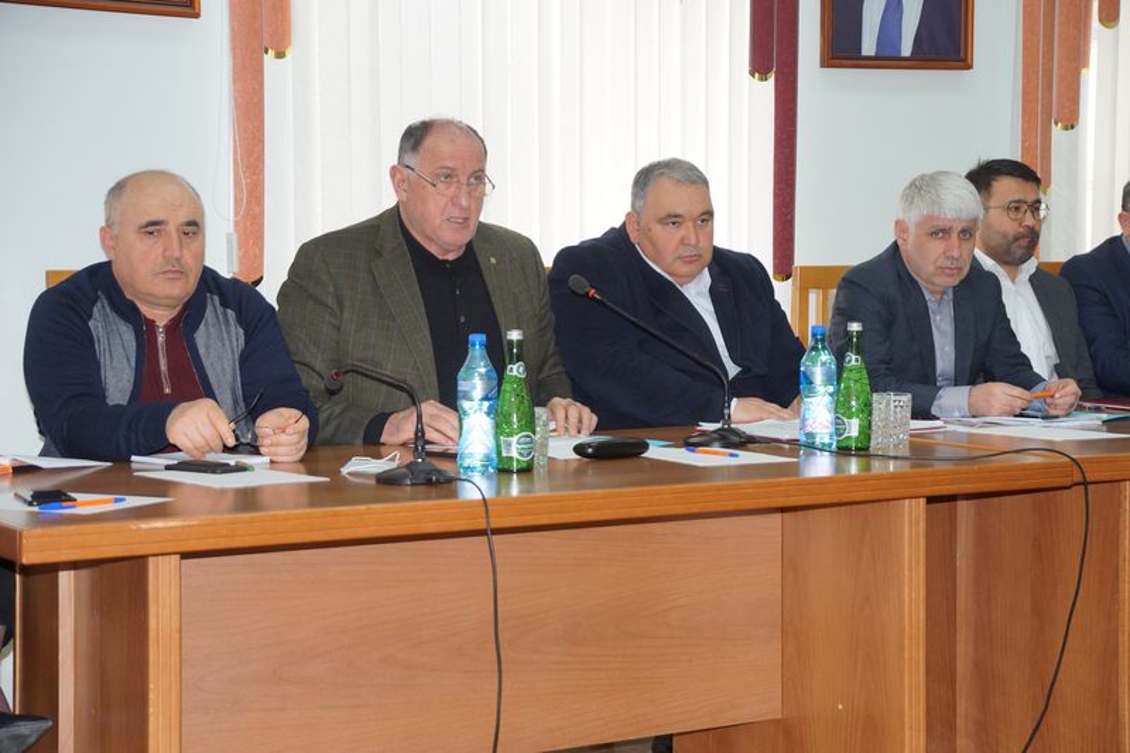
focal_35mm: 68
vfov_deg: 20.2
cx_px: 565
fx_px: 2118
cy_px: 376
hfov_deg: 29.9
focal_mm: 45
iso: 800
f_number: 4.5
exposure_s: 1/160
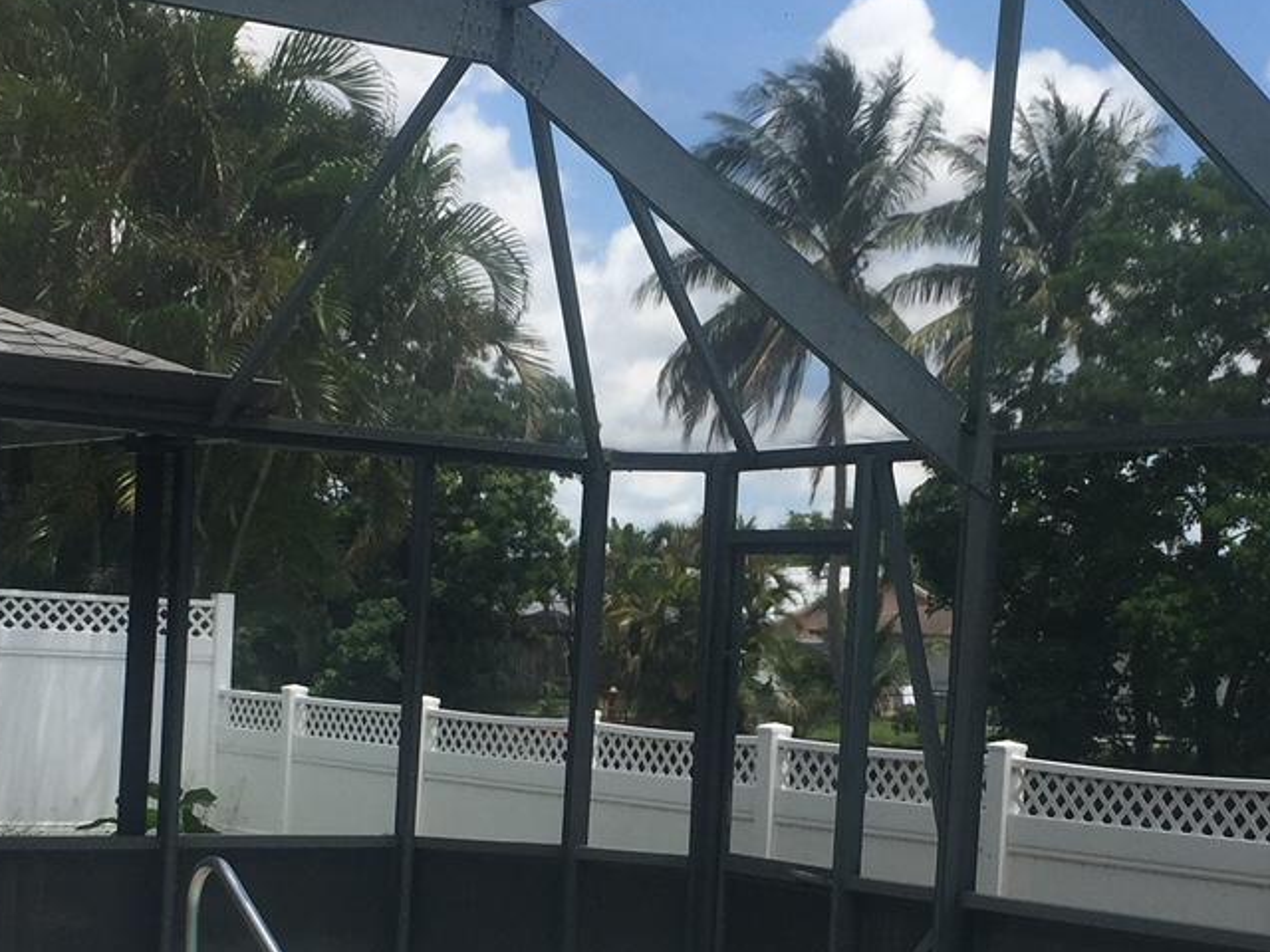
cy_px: 777
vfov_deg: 19.7
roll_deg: -3.7
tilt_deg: -4.9
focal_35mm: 74
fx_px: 2715
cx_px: 796
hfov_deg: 26.2
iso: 32
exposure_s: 1/1412
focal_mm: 4.15
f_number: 2.2
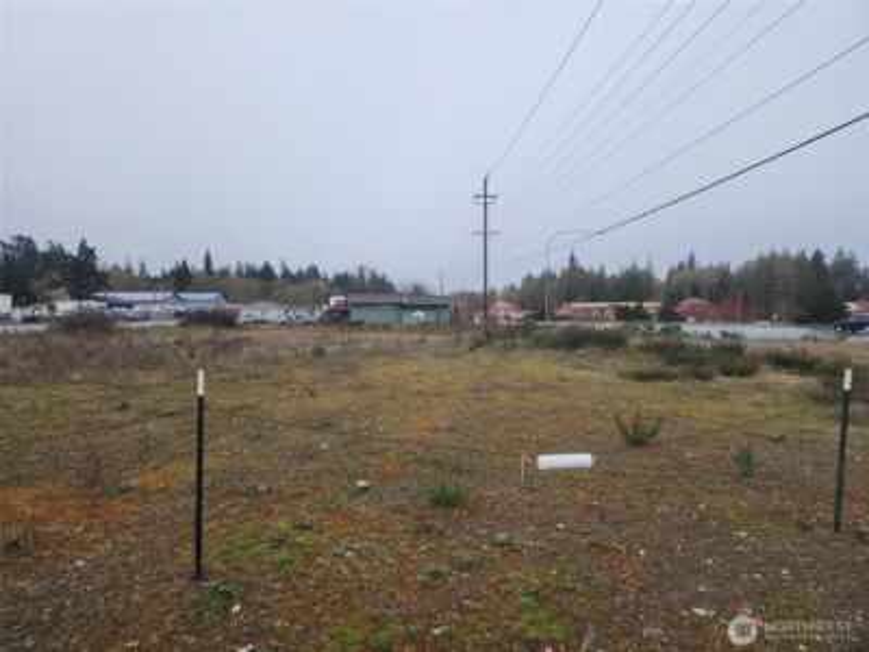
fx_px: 577
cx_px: 434
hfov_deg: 73.9
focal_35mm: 23
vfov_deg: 58.9
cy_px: 326
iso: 12
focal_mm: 6.4
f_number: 1.8
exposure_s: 1/447
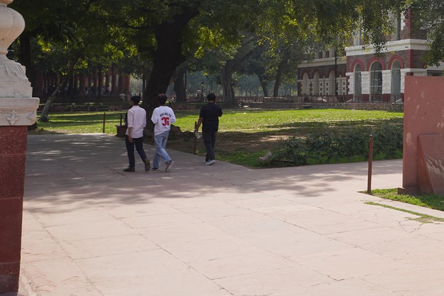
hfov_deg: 31.6
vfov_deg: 23.6
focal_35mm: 56
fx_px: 691
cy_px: 36
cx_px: 489
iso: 100
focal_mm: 24
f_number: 13
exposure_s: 1/100
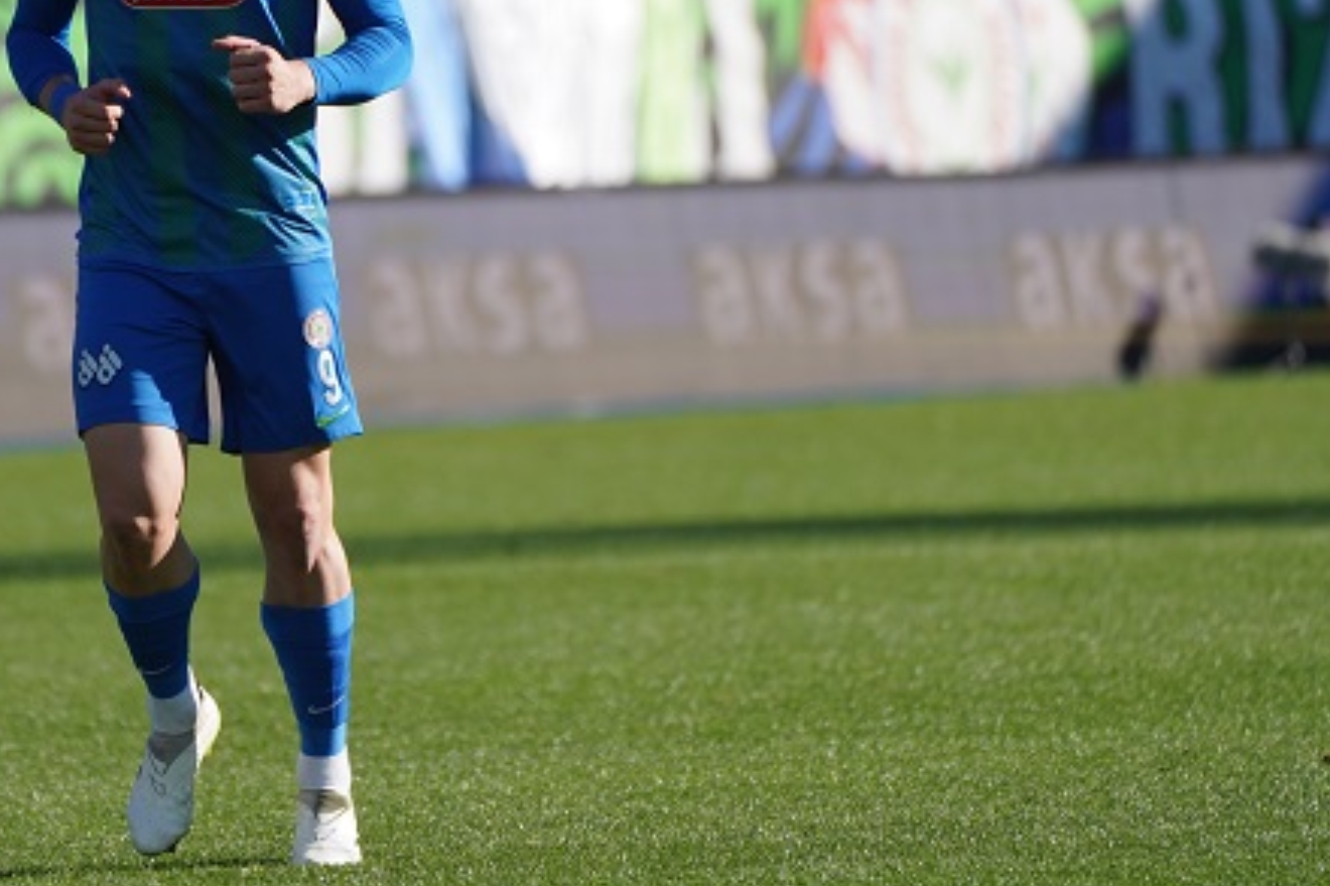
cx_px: 369
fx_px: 24188
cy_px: 218
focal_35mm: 655
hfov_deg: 3.1
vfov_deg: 2.1
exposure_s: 1/2000
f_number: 5.6
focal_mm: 400
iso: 400
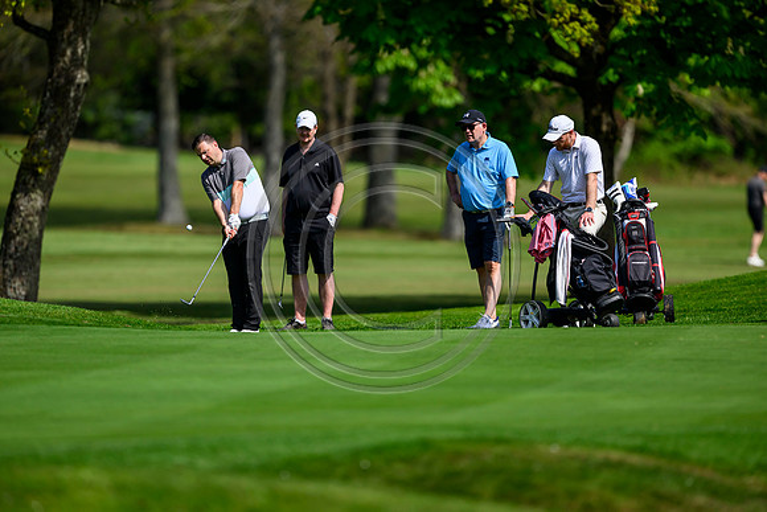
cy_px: 256
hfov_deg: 5.2
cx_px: 384
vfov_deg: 3.4
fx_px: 8524
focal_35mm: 400
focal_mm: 400
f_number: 3.5
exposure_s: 1/6400
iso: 500
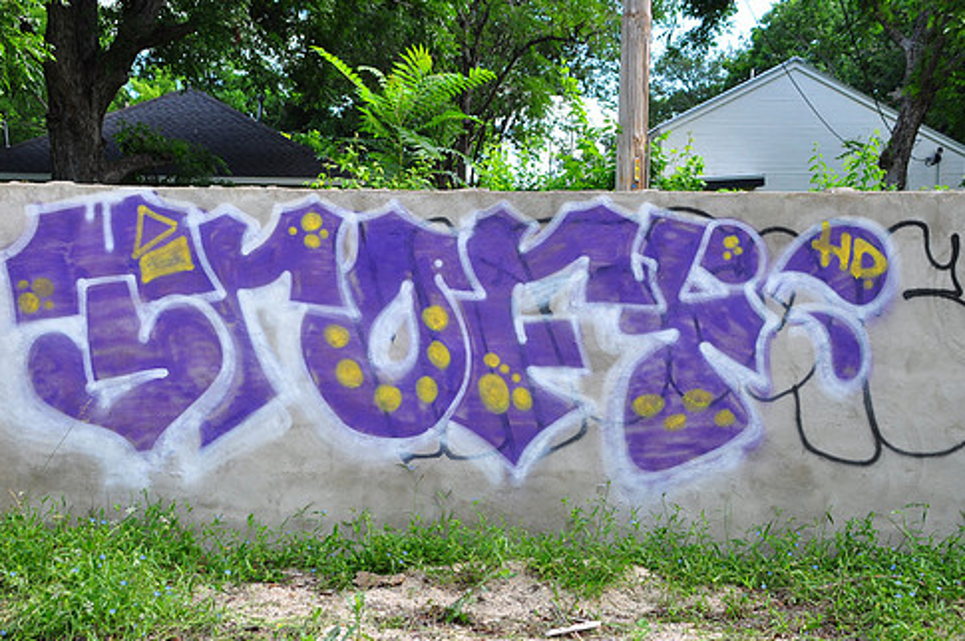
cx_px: 525
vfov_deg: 24.3
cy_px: 349
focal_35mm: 56
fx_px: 1488
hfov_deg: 35.9
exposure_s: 1/125
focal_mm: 31
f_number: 6.3
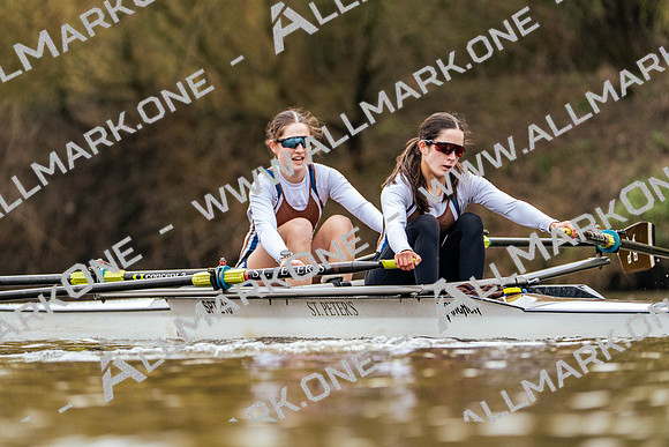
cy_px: 224
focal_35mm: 426
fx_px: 7918
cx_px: 334
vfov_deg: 3.2
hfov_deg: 4.8
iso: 2500
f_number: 6.3
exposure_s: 1/2000
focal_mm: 426
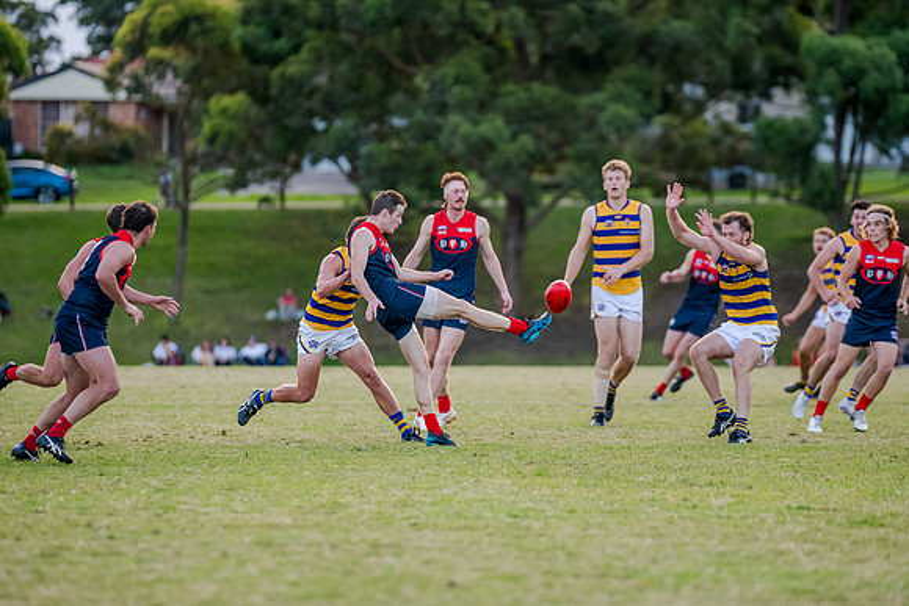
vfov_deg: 6.2
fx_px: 5599
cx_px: 454
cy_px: 303
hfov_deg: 9.3
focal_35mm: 222
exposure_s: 1/1600
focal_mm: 220
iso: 1600
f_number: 2.8
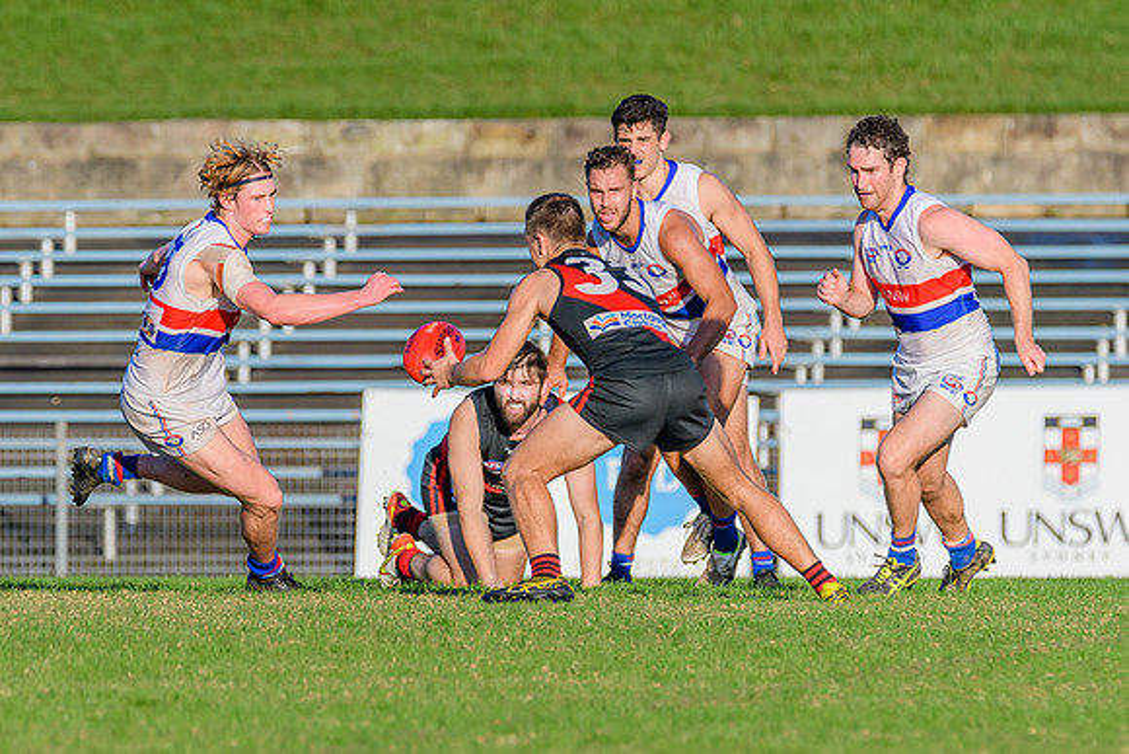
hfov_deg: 3.2
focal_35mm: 646
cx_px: 574
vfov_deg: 2.1
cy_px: 439
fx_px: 20276
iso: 800
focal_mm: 380
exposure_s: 1/2000
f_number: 9
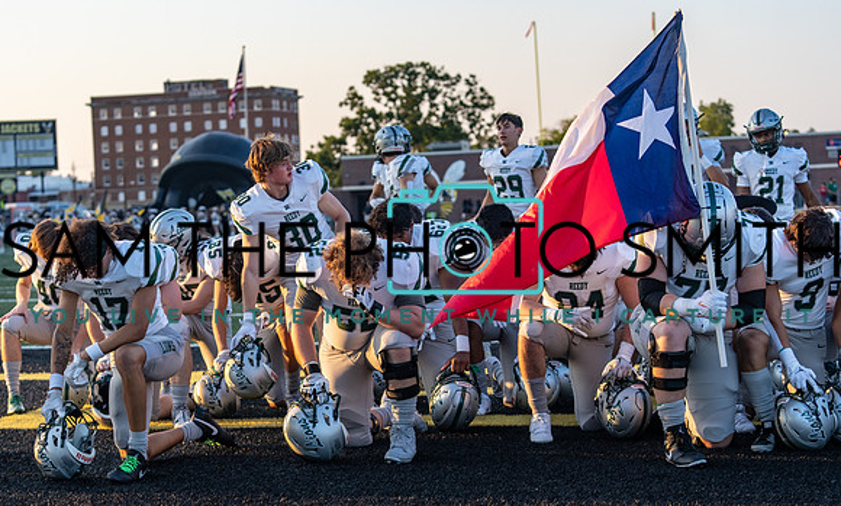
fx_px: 1864
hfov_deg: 25.4
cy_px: 301
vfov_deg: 15.4
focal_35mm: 82
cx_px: 375
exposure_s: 1/1000
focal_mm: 70
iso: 500
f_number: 3.5
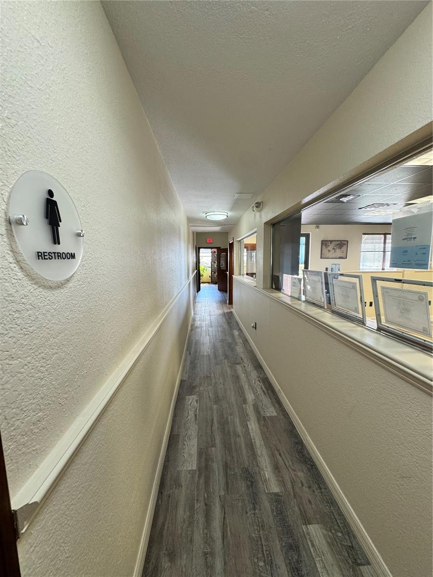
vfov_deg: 102.1
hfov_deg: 85.7
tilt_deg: -7.4
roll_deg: +1.2
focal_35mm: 14
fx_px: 233
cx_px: 216
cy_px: 288
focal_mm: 2.22
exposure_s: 1/60
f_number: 2.2
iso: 250
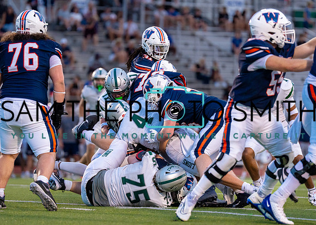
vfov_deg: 4.9
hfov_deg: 6.9
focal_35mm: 293
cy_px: 105
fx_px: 2629
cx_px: 169
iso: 1250
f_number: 2.8
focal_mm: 200
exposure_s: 1/1600
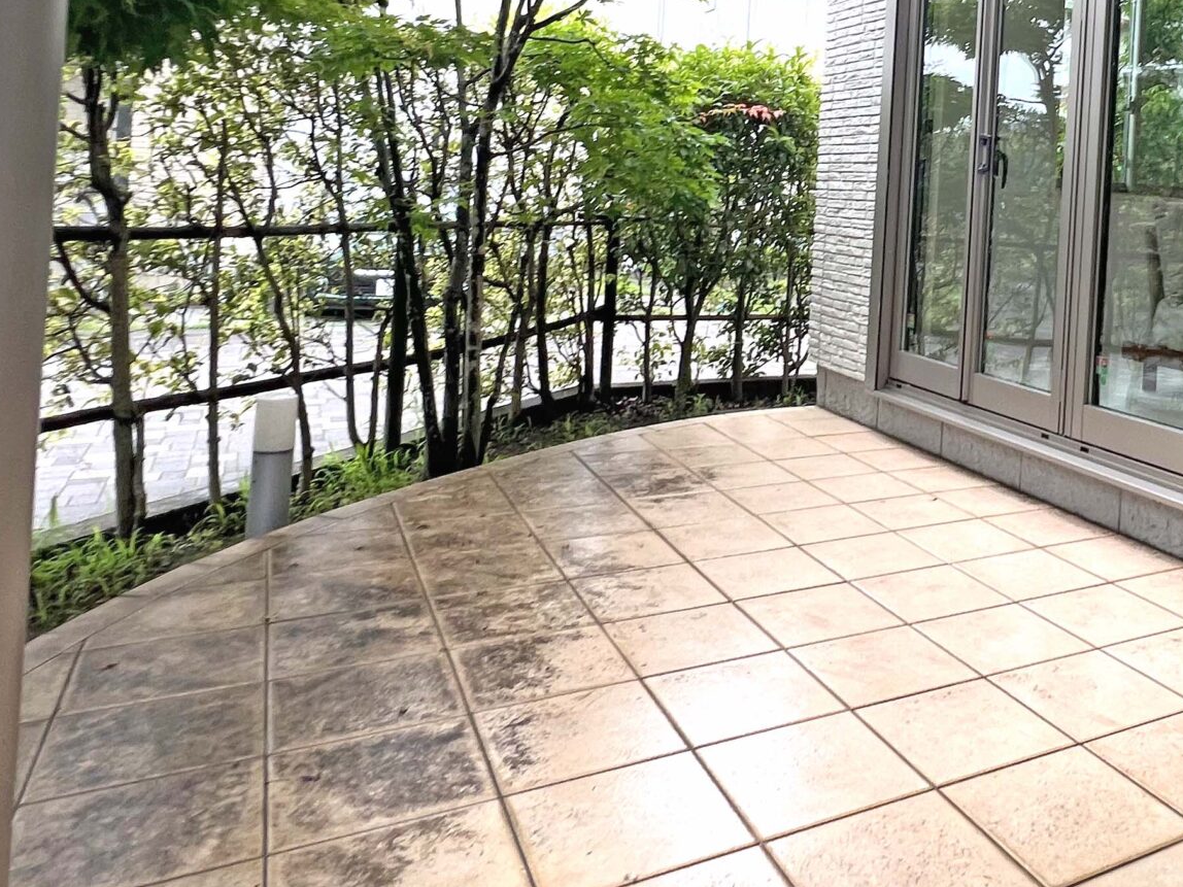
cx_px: 981
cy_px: 196
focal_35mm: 29
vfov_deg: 46.1
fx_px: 991
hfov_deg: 56.2
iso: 50
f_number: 1.8
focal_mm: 1.57
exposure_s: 1/99
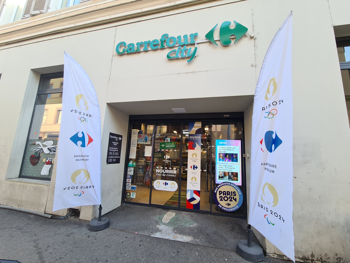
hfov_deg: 106.2
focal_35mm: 13
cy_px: 132
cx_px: 175
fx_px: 131
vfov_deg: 89.9
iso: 50
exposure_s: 1/167
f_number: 2.2
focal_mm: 2.2
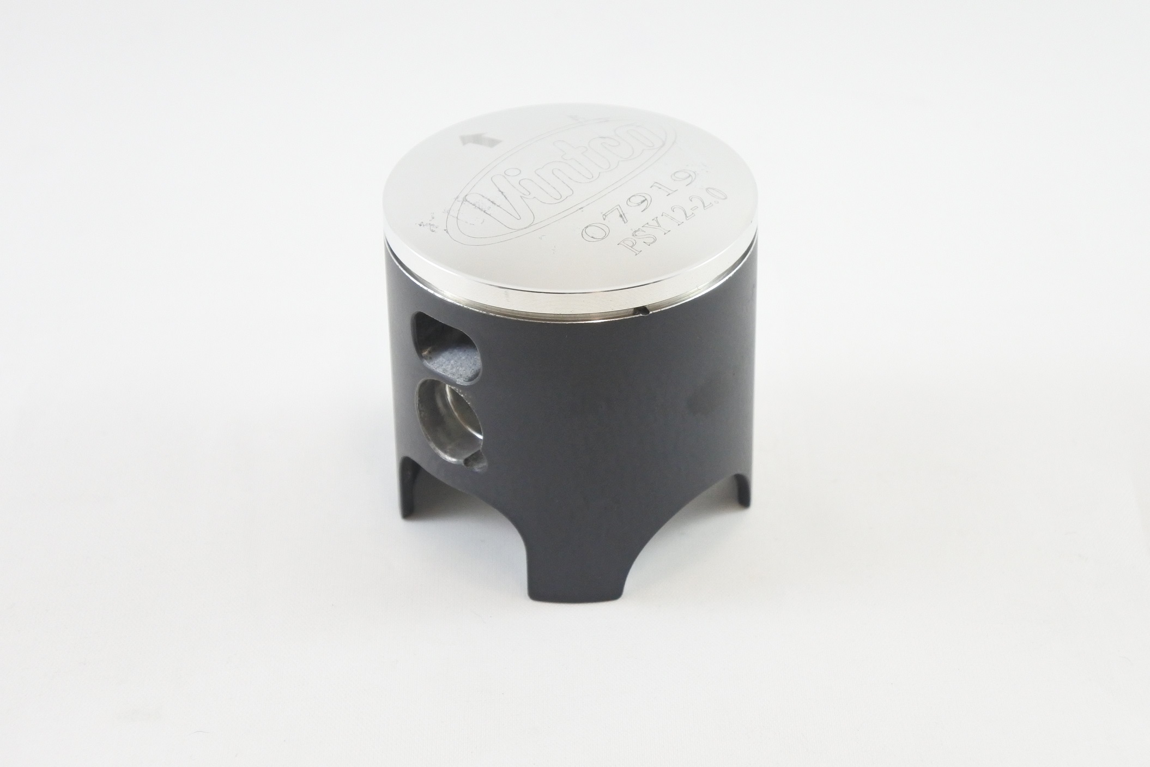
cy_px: 384
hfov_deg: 30.5
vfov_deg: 20.6
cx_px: 575
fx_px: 2108
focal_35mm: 66
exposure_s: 1/125
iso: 800
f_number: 5.3
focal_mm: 24.8
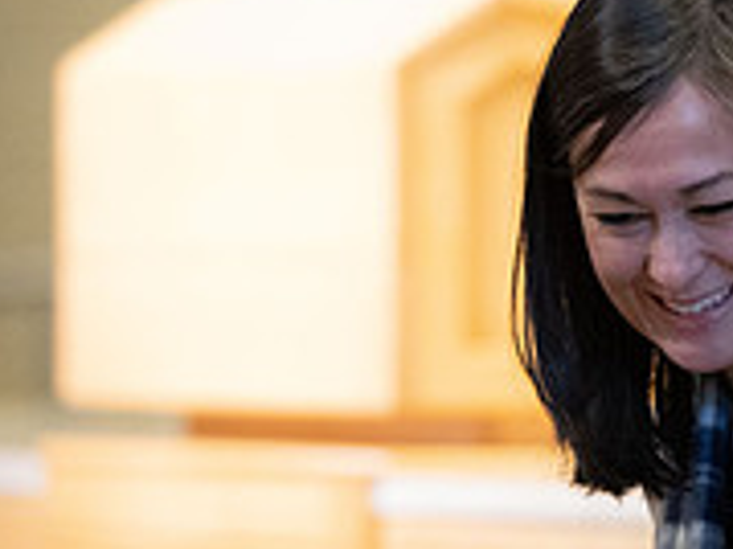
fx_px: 14813
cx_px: 741
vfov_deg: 2.1
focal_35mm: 700
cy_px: 305
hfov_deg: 2.8
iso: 4000
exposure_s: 1/250
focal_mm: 180
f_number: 2.8
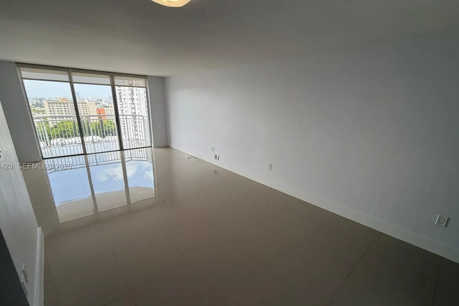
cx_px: 226
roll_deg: -0.5
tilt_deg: -18.0
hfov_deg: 96.7
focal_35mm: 16
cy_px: 167
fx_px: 204
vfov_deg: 73.6
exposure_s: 1/228
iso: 50
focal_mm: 2.22
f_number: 2.2
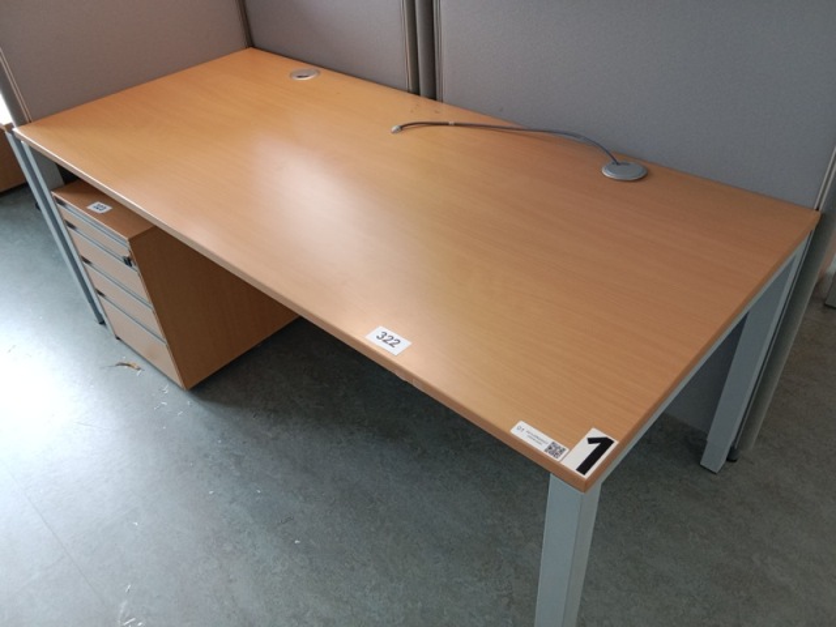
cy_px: 314
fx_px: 652
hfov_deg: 65.3
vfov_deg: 51.4
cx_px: 418
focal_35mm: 27
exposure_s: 1/33.3
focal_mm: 3.65
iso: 315
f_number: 2.2
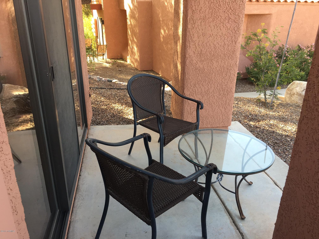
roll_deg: +0.2
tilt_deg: -23.1
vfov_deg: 48.2
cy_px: 120
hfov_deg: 61.7
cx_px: 160
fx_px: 267
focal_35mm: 29
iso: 40
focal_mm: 4.15
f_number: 2.2
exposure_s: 1/120
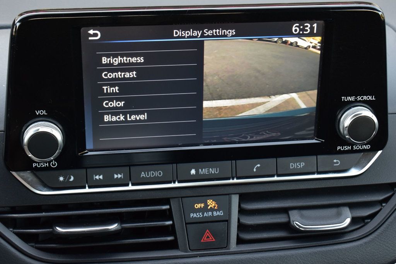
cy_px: 132
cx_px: 198
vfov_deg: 20.1
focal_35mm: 68
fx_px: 742
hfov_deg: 29.9
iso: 400
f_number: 6.3
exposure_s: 1/20
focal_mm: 45
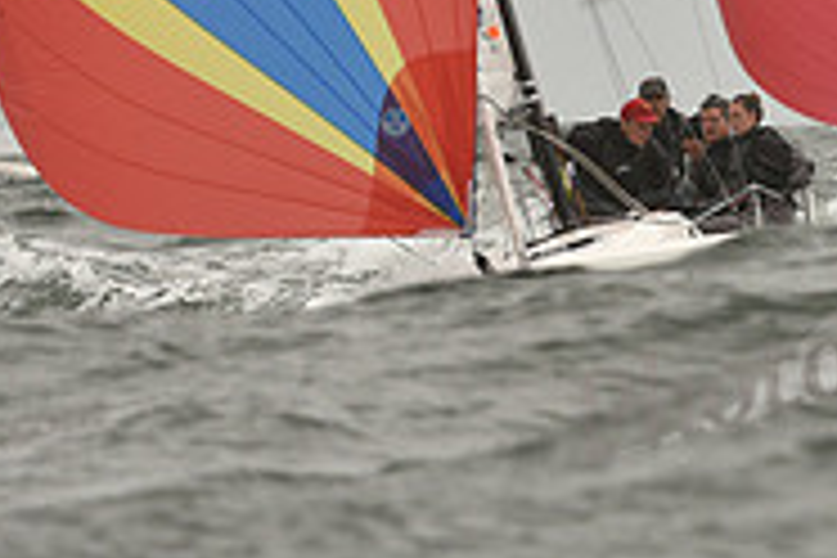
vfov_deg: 1.6
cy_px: -281
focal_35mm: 871
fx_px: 20249
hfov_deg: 2.4
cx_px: 342
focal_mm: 280
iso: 400
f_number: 7.1
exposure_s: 1/1250
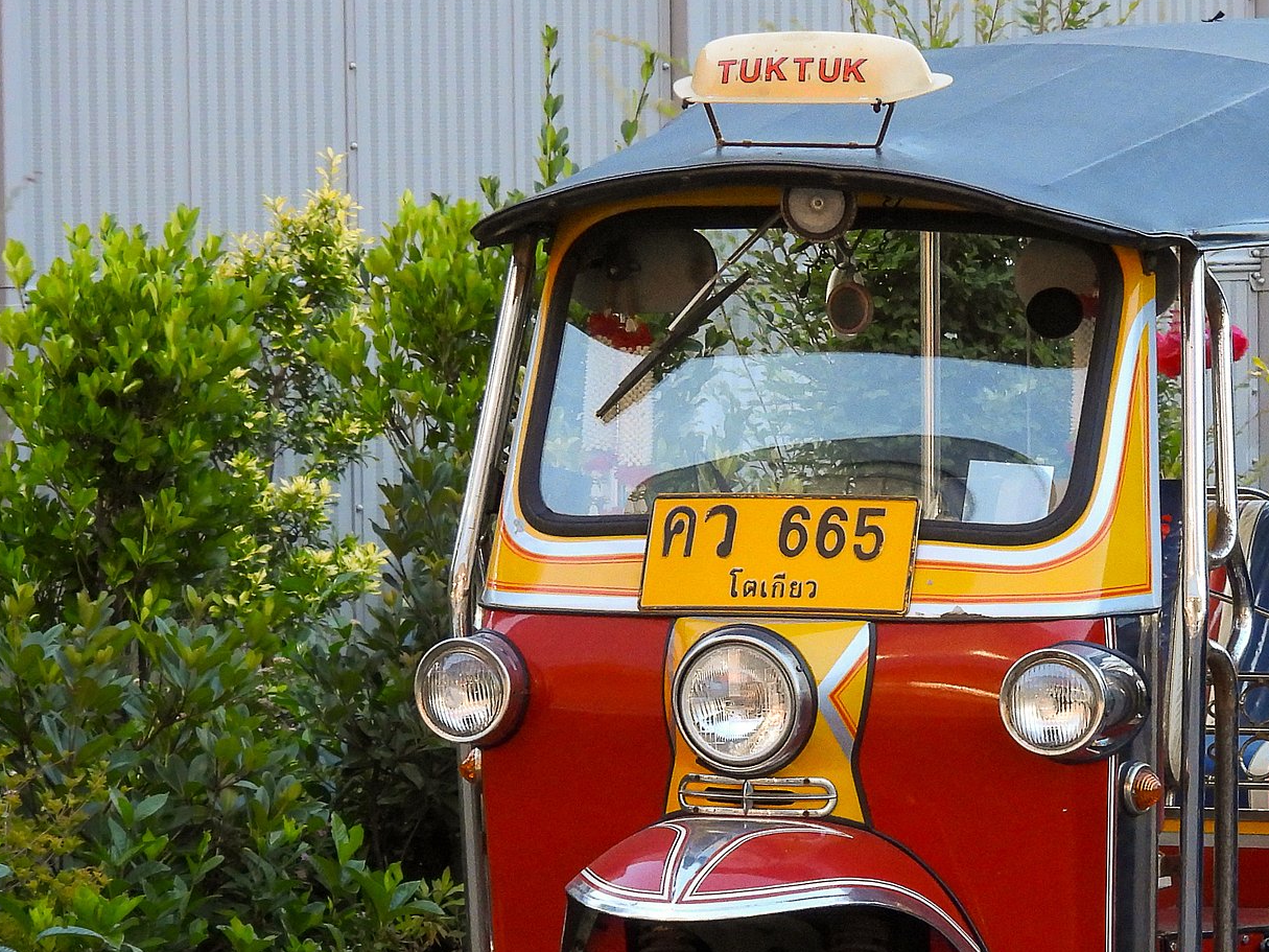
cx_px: 1009
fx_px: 6488
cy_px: 714
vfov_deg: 8.4
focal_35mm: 177
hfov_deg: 11.1
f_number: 4
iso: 500
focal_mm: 18.7
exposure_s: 1/15
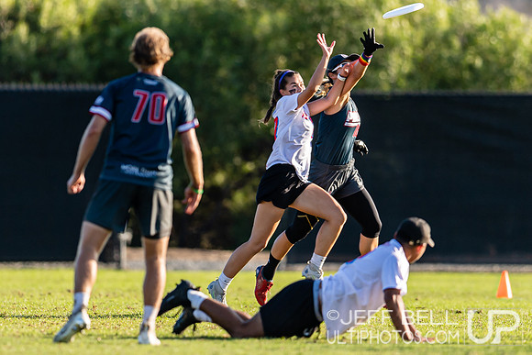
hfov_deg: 2.2
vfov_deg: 1.5
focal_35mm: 921
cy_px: 151
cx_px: 285
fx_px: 13620
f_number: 2.8
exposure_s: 1/2000
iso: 200
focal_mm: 400
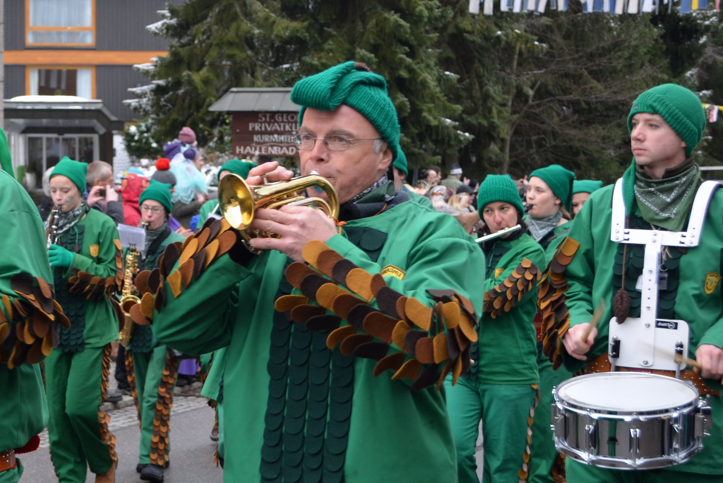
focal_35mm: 48
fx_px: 964
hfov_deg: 41.1
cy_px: 242
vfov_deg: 28.1
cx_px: 362
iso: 200
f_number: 4.8
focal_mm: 32
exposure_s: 1/80
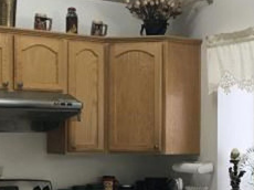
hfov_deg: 25.0
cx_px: 147
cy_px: 148
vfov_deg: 18.7
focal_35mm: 78
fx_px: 572
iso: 32
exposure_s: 1/30
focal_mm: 3.99
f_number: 1.8
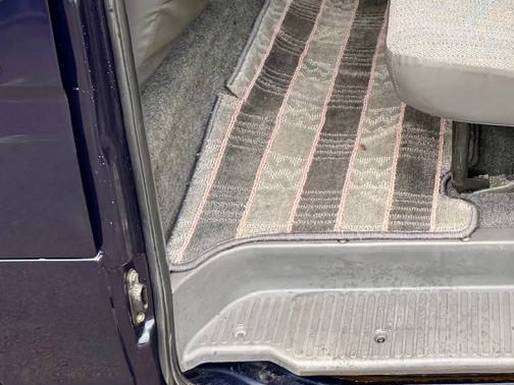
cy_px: -90
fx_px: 906
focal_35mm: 61
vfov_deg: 22.0
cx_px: 498
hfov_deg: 29.8
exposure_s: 1/138
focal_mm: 6.76
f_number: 1.78
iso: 125
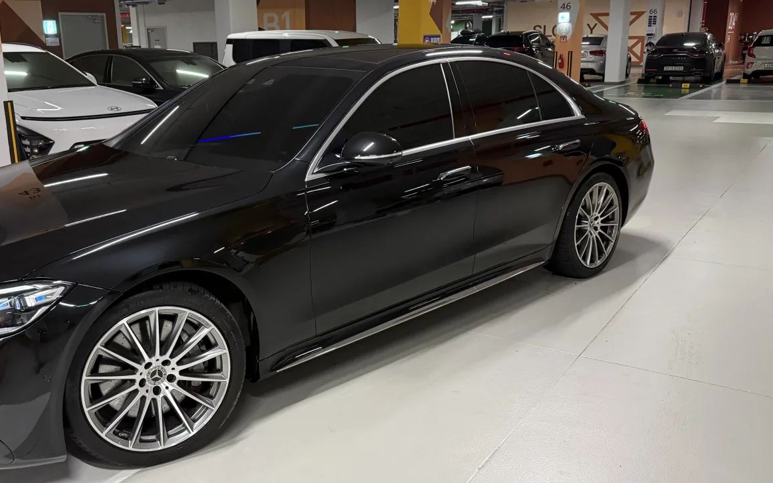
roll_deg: +1.7
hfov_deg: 55.0
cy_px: 239
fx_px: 737
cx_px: 321
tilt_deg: -14.5
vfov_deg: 36.3
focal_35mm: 35
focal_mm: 6.76
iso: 500
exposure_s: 1/60
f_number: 1.78
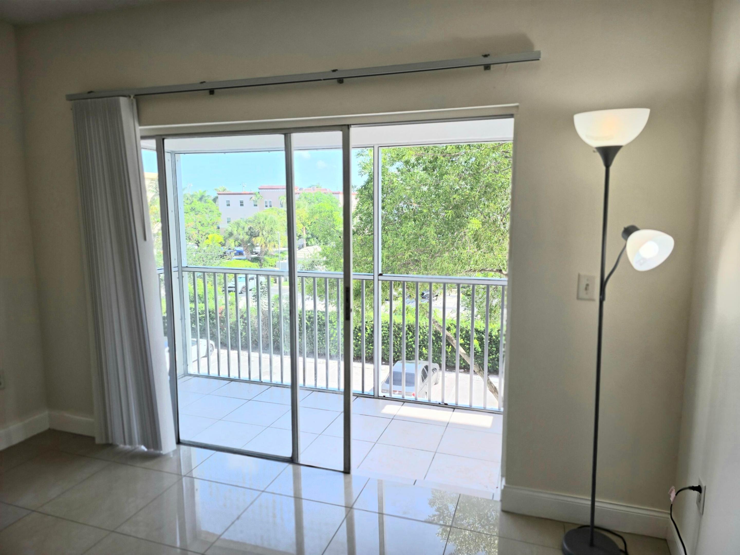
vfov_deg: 58.9
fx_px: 492
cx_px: 370
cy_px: 278
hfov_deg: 73.9
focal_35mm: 23
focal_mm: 6.3
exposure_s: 1/135
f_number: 1.7
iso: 12
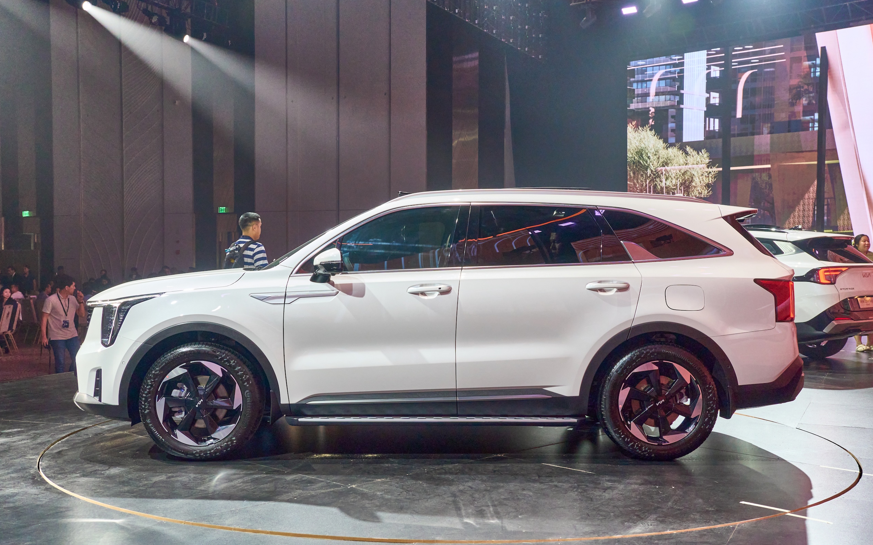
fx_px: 952
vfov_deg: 32.0
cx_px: 435
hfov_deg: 49.3
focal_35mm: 40
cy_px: 268
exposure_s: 1/200
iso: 640
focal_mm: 26
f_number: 5
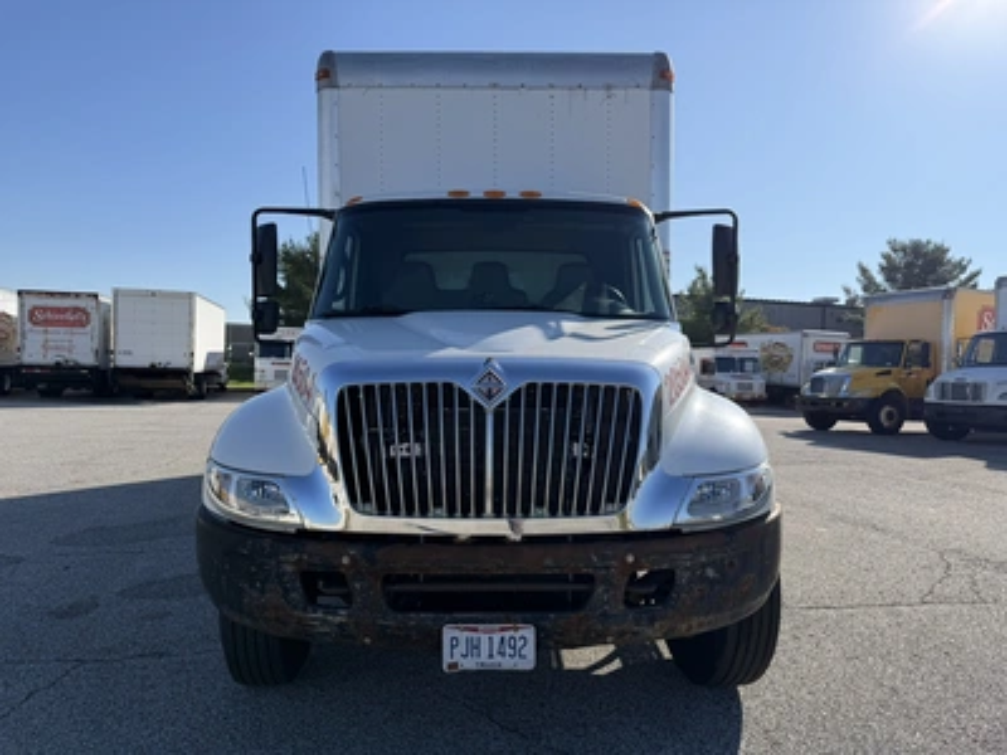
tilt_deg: -1.5
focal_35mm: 24
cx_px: 504
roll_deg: -3.2
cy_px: 378
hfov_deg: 71.6
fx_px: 698
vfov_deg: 56.8
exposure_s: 1/4975
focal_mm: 6.76
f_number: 1.78
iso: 80
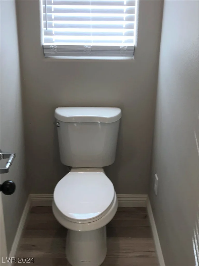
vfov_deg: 63.4
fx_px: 214
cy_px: 133
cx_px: 100
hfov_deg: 49.8
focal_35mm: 28
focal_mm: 3.99
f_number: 1.8
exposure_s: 1/60
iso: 20
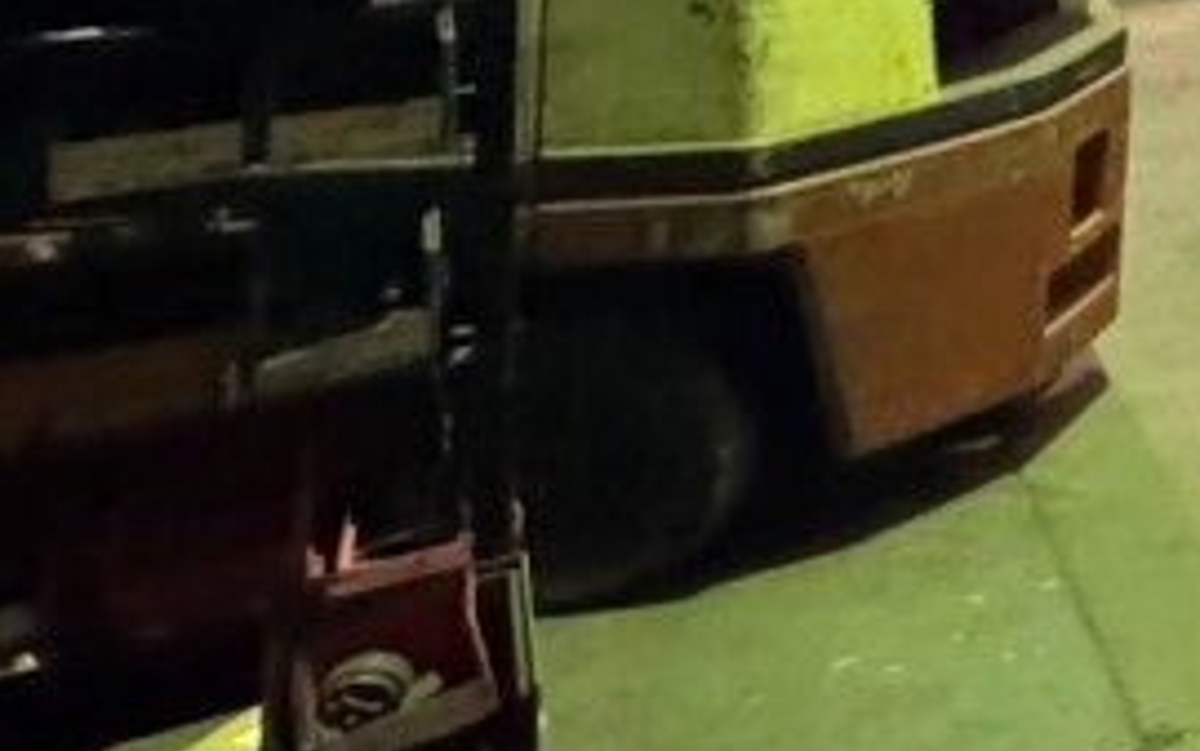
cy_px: -502
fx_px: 2159
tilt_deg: +0.5
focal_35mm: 66
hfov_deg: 18.0
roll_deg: +0.0
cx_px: 2511
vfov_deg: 17.0
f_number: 2.2
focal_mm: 2.22
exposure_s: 1/50
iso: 1250
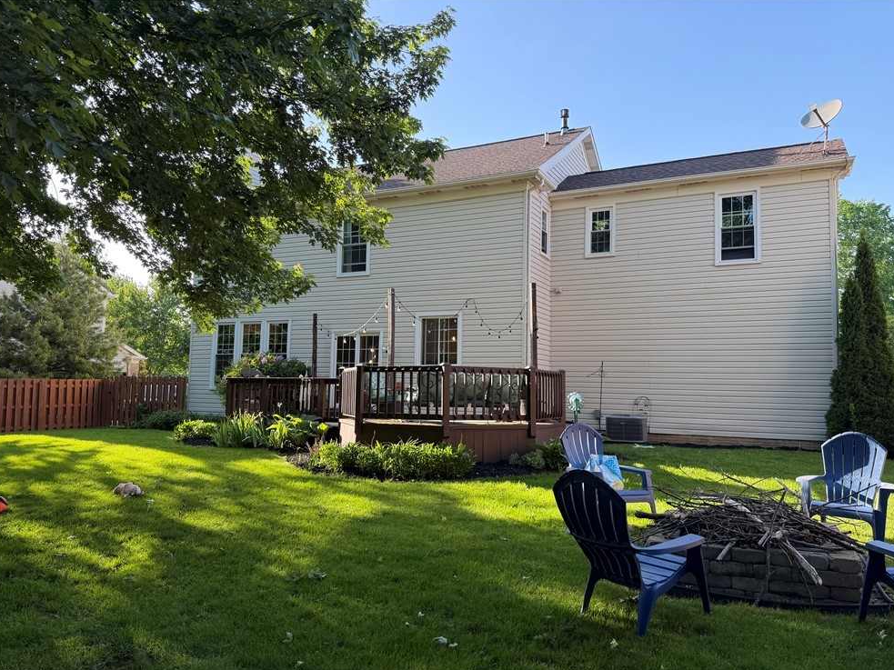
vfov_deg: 54.9
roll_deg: +0.2
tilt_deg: +6.2
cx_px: 453
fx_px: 646
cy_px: 345
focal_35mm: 25
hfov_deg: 69.4
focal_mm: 6.76
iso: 80
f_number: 1.78
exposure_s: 1/391
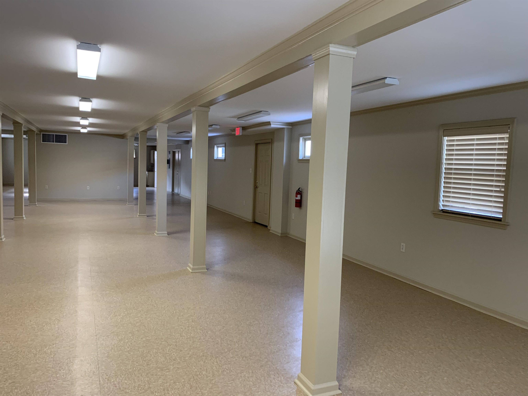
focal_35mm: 26
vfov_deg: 53.1
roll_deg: -1.4
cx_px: 264
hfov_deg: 67.3
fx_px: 397
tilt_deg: -5.4
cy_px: 198
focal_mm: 4.25
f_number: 1.8
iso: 100
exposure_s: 1/60
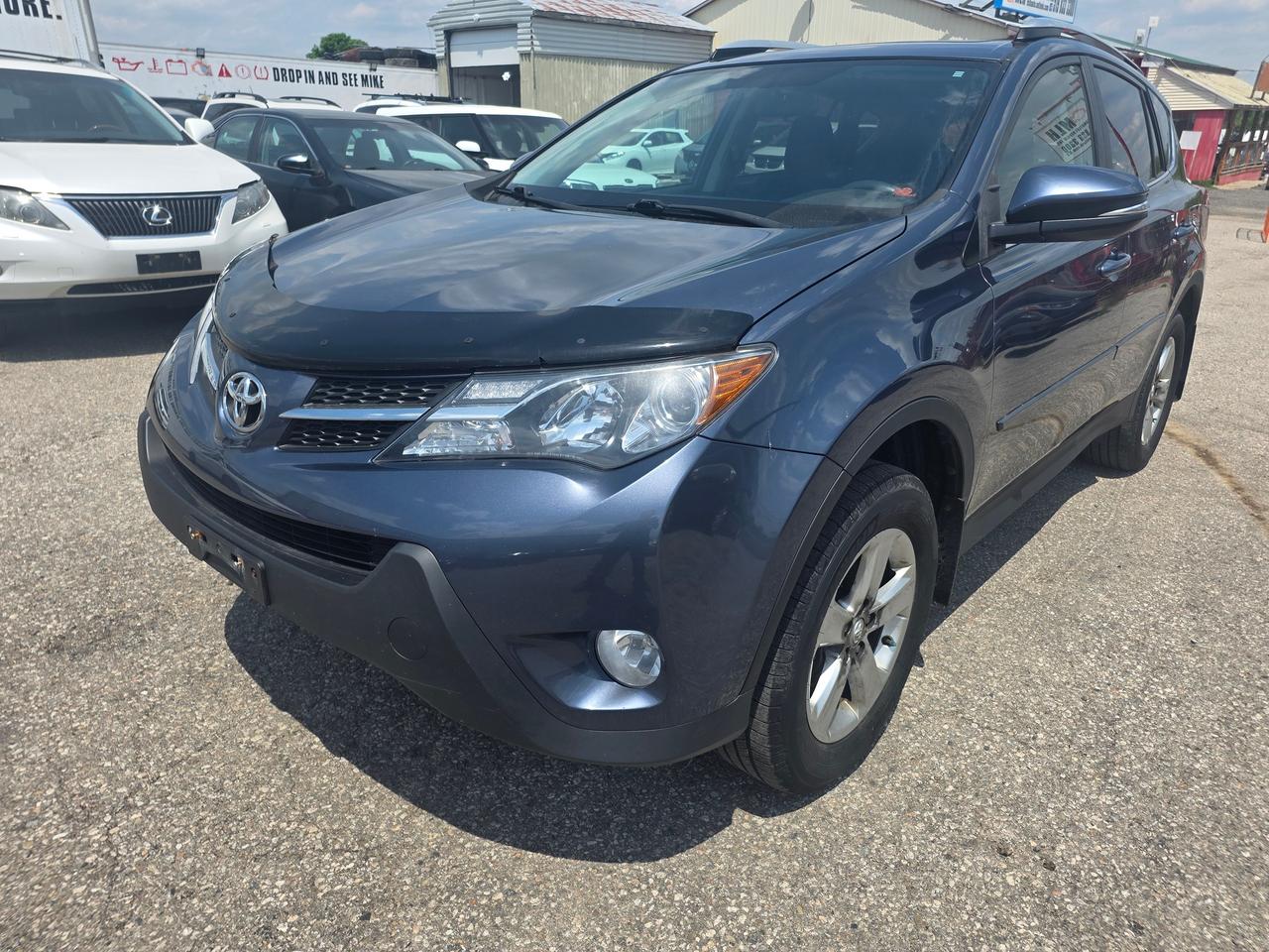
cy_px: 476
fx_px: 843
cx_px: 634
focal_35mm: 23
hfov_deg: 73.9
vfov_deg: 58.9
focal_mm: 6.25
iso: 80
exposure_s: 1/6574
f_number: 1.7
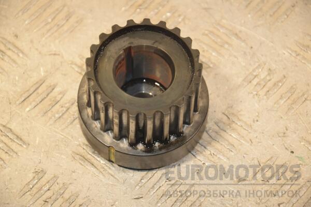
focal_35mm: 158
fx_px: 1361
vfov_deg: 8.7
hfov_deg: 13.0
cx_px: 156
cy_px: 104
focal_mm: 105
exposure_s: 1/200
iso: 800
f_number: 6.3
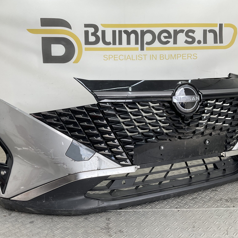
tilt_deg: -11.1
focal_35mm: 35
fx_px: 272
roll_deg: -0.5
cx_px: 114
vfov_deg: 47.2
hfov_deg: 47.2
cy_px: 121
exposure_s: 1/141
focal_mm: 3
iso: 16
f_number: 1.8
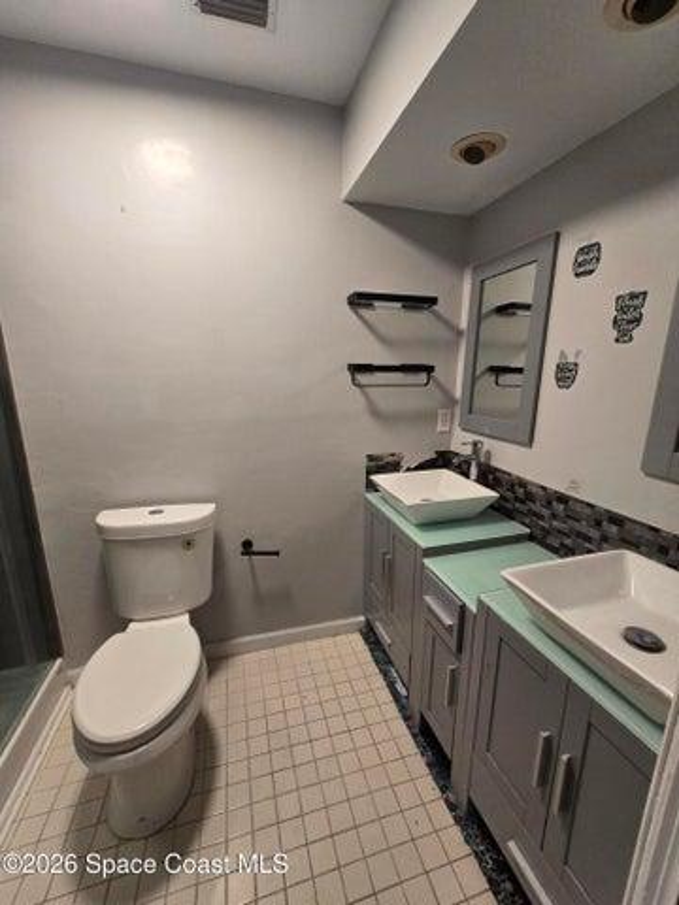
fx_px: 340
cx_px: 340
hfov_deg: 89.9
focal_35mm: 13
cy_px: 452
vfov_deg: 106.2
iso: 200
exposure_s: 1/60
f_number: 2.2
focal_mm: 2.2
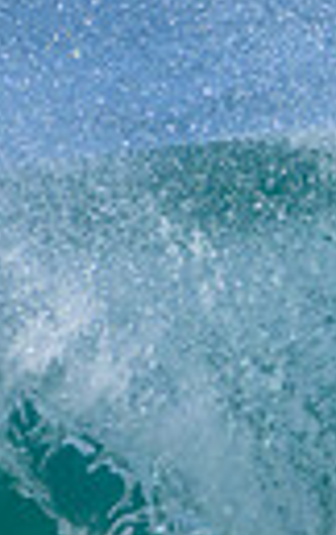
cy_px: 164
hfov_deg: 0.3
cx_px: 1049
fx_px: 66968
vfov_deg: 0.5
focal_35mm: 4586
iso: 1100
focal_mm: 1000
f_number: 11
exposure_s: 1/2000
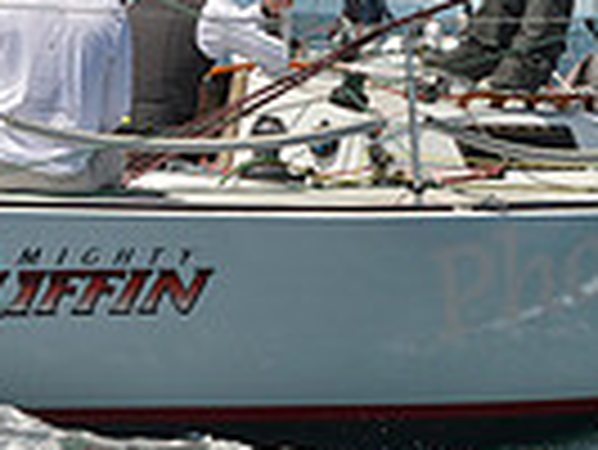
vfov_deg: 5.1
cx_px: 202
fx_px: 5084
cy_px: 52
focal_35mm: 294
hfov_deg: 6.7
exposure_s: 1/800
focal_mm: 70
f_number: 9
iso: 400
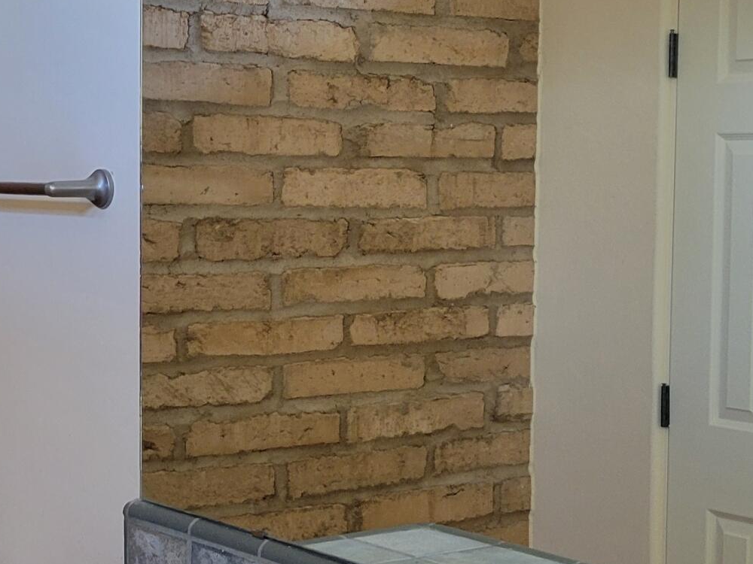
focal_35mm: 78
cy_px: 308
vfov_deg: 18.9
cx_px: 276
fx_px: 1697
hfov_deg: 24.9
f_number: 1.8
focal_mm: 5.4
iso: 200
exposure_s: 1/40
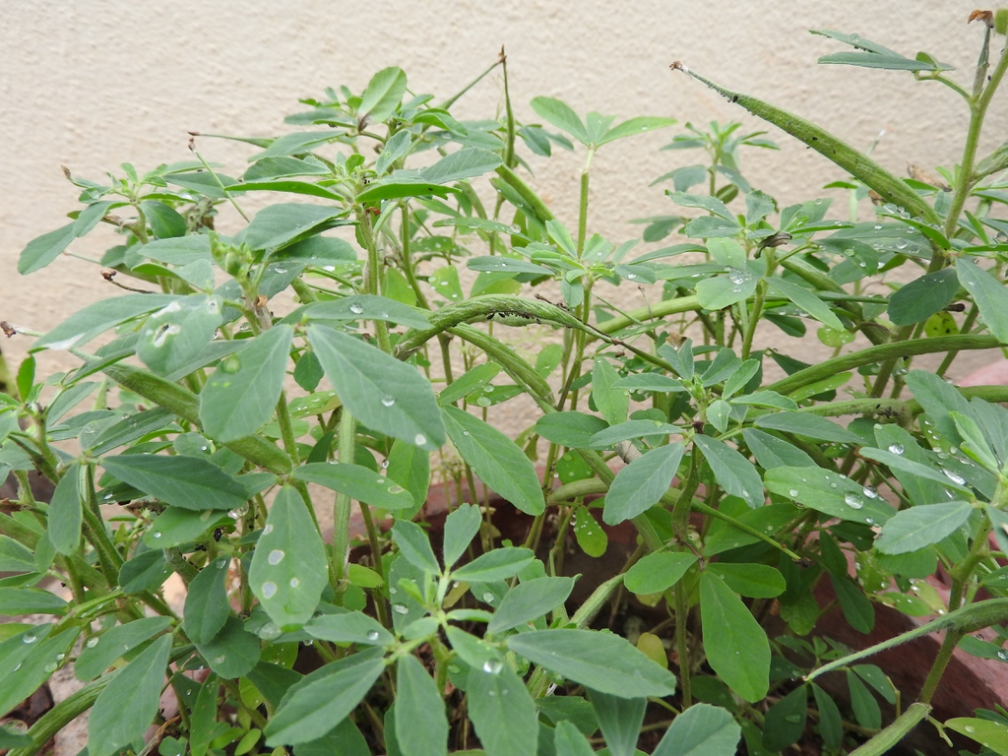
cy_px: 378
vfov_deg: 56.8
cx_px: 504
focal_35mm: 24
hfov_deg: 71.6
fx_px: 699
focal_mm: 4.3
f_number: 3.3
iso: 100
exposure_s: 1/80
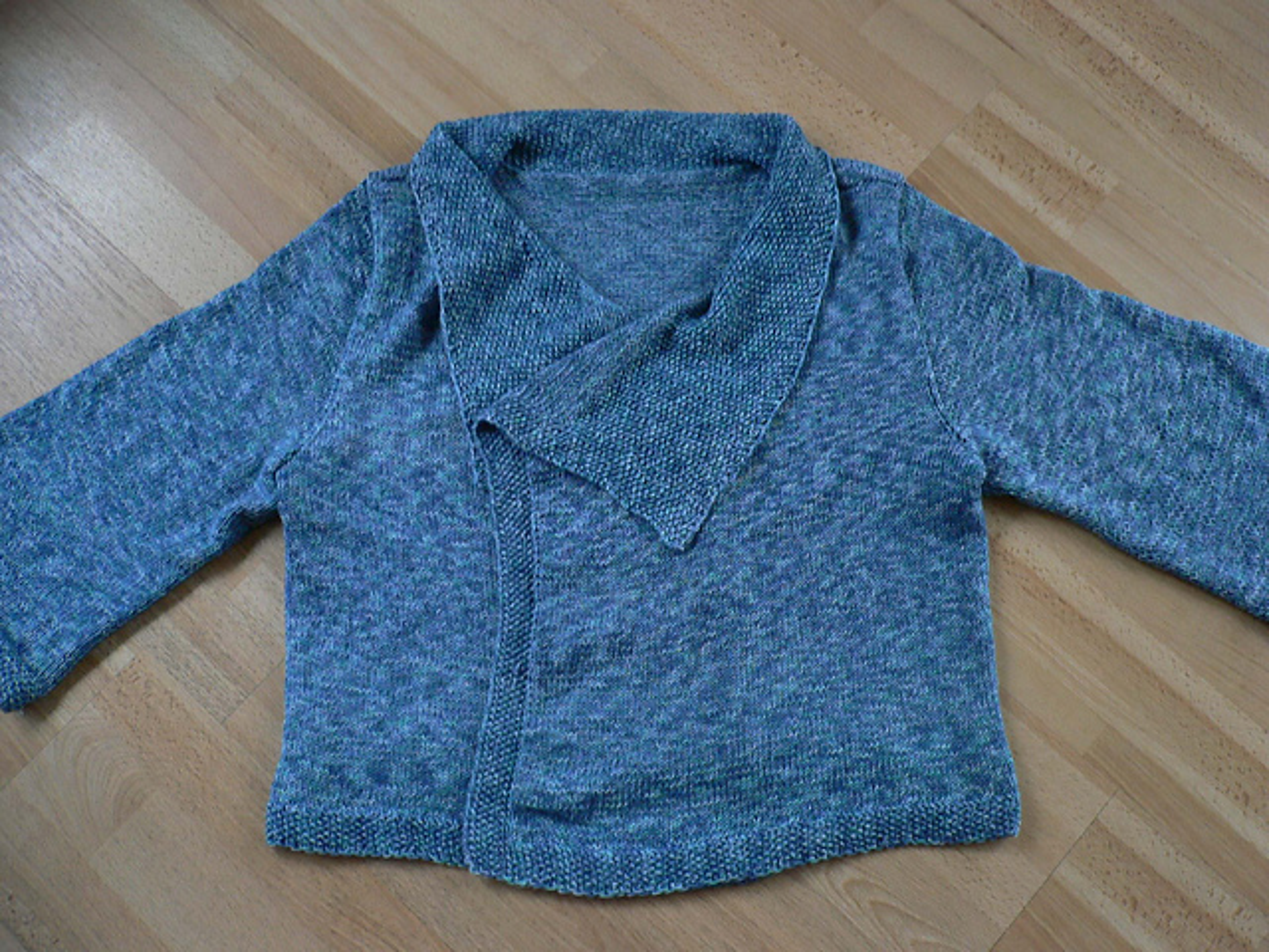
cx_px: 634
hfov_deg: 52.6
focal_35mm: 35
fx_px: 1283
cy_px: 476
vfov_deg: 40.7
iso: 100
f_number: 2.8
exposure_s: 1/60
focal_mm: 5.8
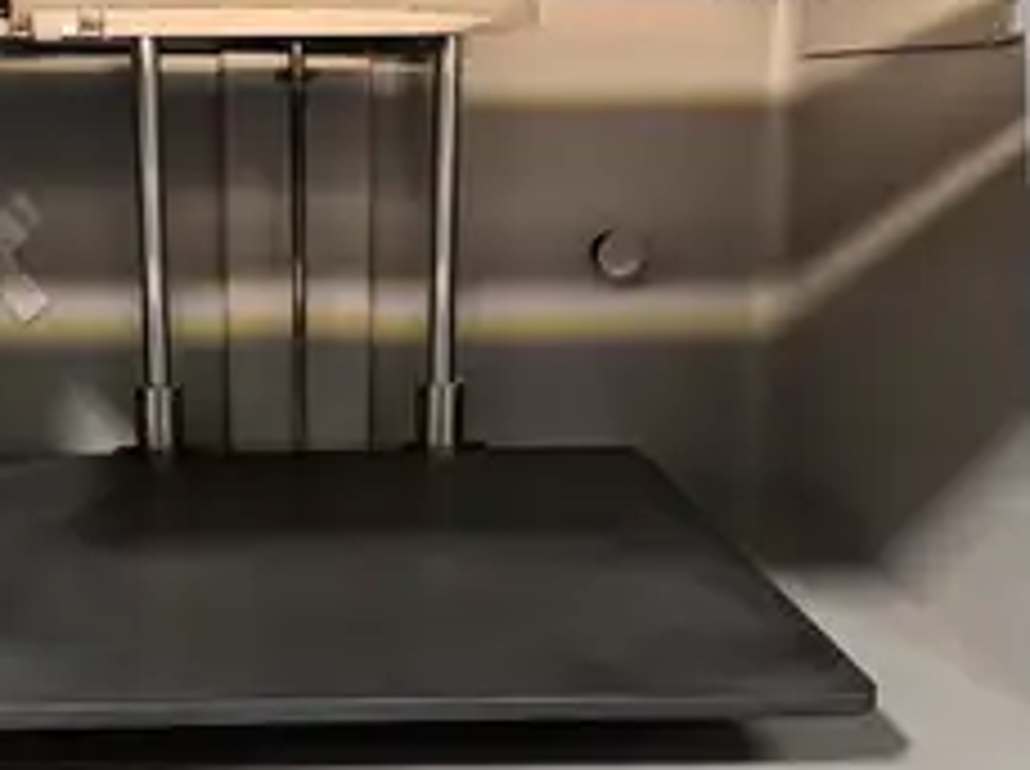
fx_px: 1248
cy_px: 410
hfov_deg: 43.9
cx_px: 310
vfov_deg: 34.2
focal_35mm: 42
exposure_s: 1/60
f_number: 1.8
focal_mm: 6.8
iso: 500
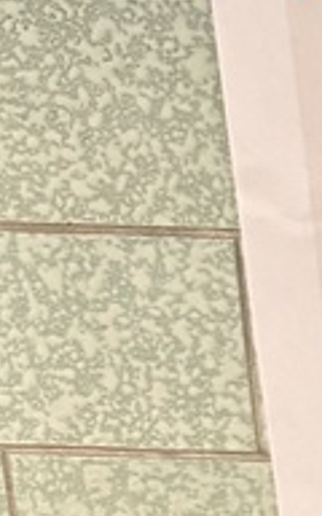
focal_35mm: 136
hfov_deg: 8.1
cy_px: 355
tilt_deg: -17.6
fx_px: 1910
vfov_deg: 15.3
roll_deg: -1.1
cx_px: 1009
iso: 800
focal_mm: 6.76
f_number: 1.78
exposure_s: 1/60
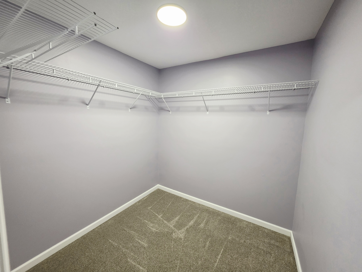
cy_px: 136
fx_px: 136
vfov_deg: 89.9
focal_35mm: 13
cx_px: 181
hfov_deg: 106.2
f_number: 1.9
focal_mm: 2.2
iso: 320
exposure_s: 1/60.2
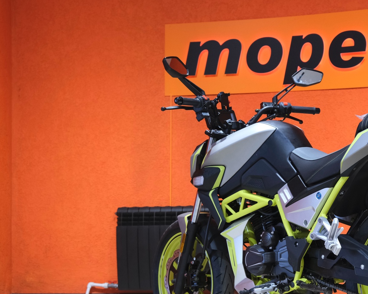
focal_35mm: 88
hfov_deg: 21.5
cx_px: 284
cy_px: 181
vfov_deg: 17.4
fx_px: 958
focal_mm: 39.3
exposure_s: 1/100
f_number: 4
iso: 1600
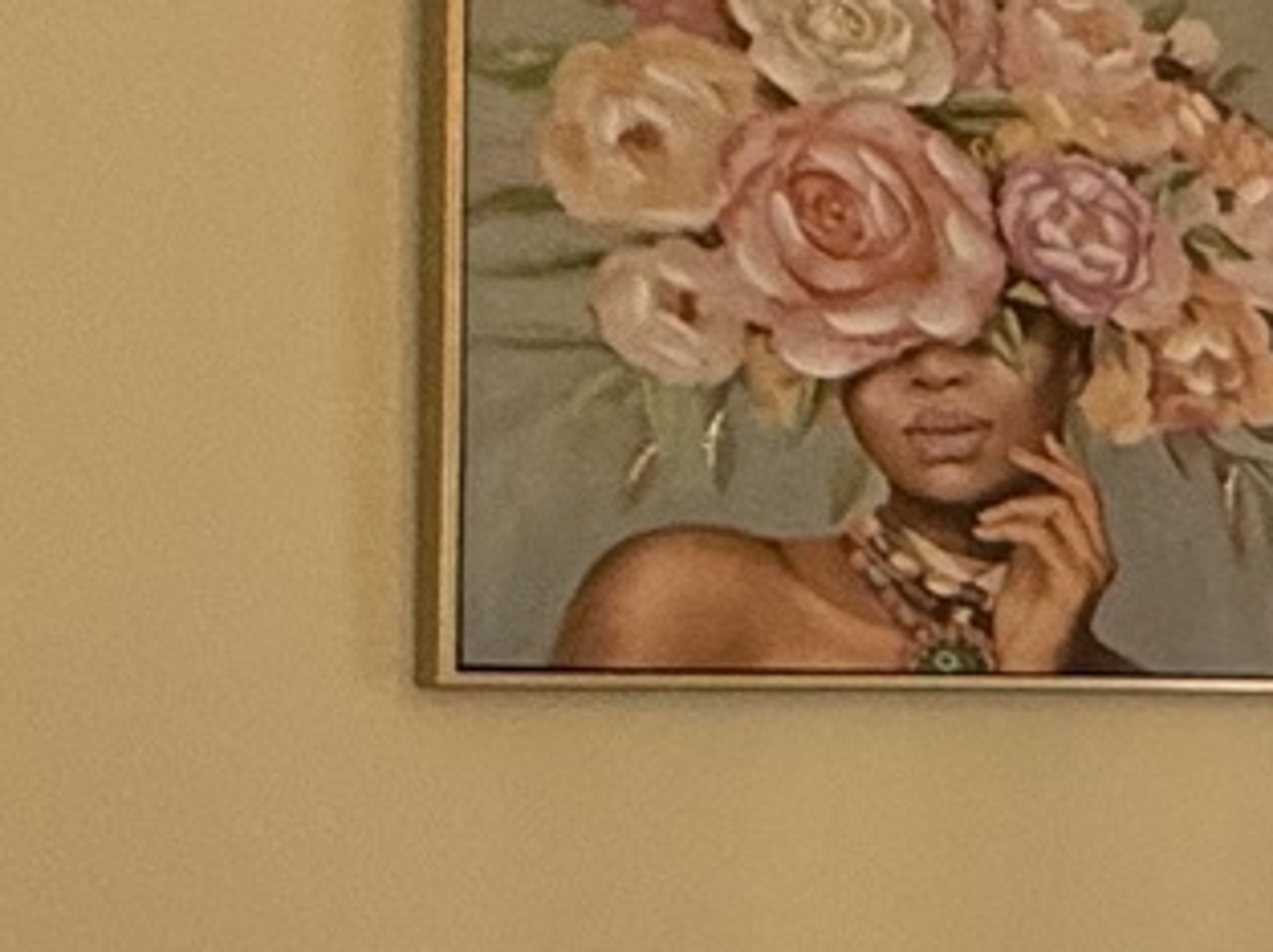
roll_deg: +0.4
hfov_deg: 14.2
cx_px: 3152
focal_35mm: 86
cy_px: 708
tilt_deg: -0.3
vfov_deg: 17.0
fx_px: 3159
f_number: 2.2
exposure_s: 1/100
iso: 200
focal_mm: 2.22
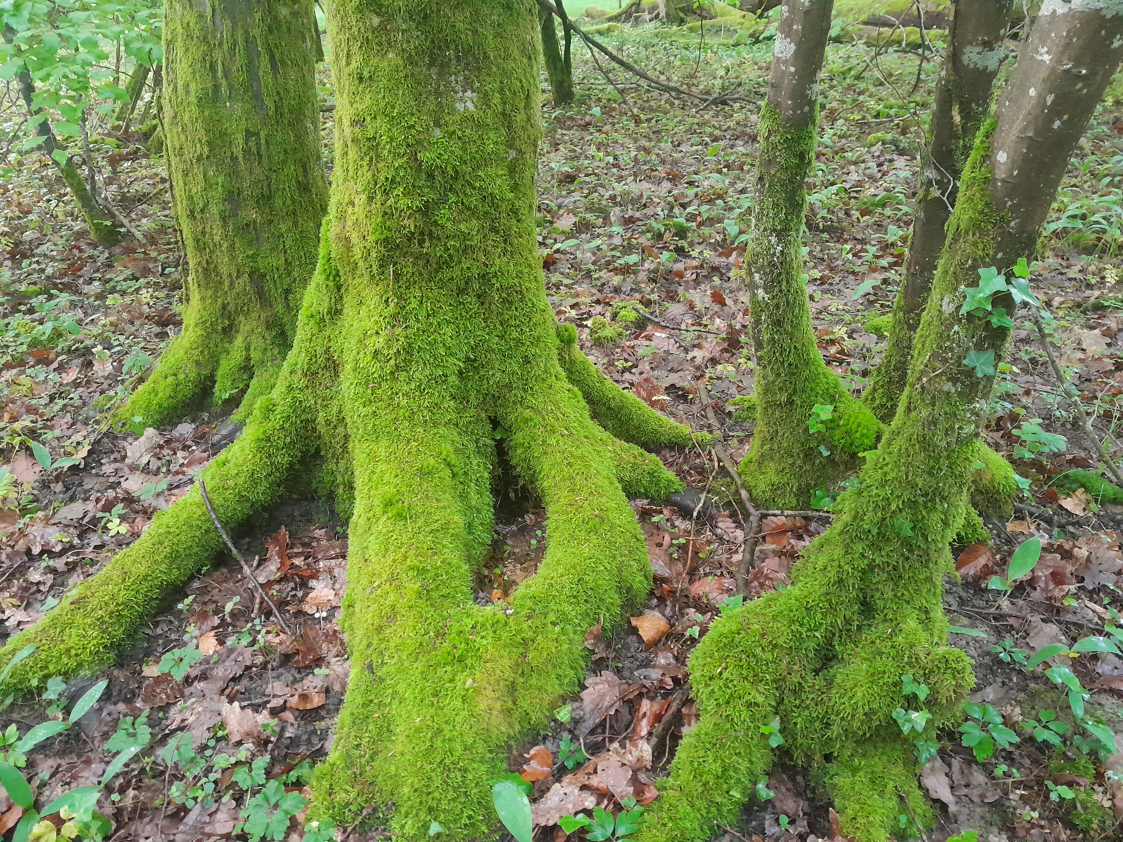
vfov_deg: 53.1
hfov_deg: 67.3
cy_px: 421
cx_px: 562
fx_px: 843
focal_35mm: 26
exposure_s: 1/33
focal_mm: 4
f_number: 1.8
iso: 400
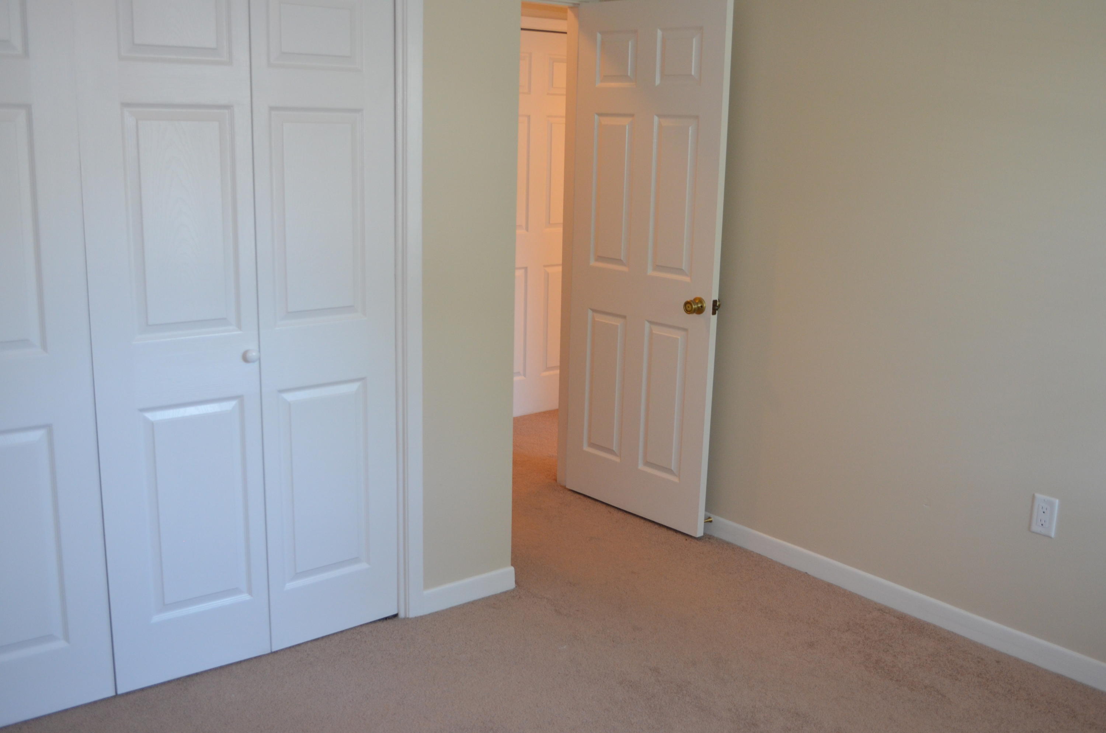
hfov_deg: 53.2
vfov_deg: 36.7
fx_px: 1104
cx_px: 553
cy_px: 366
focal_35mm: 36
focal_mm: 24
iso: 900
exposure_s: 1/60
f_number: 4
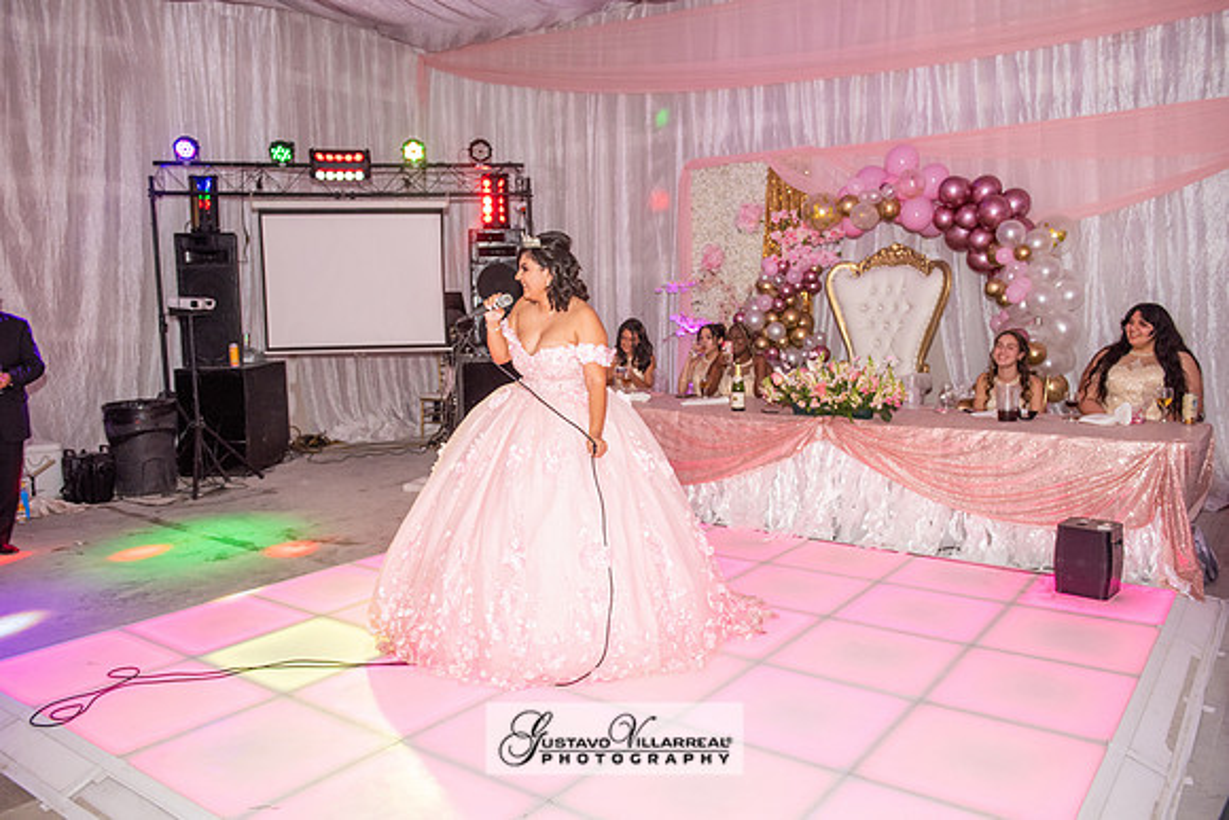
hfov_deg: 65.5
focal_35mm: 28
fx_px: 956
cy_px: 410
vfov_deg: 46.4
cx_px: 614
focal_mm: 28
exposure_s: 1/160
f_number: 4
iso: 1250
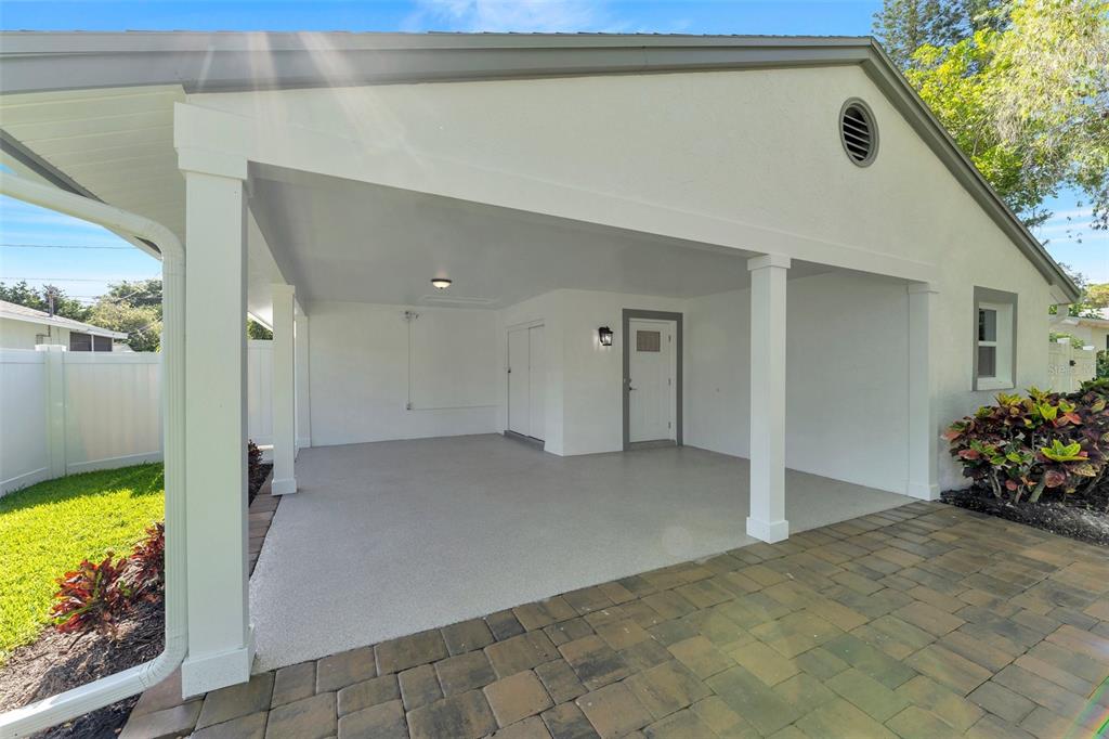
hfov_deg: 104.3
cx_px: 554
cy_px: 370
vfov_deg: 81.2
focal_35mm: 14
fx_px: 431
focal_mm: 14
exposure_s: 1/160
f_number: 7.1
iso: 200
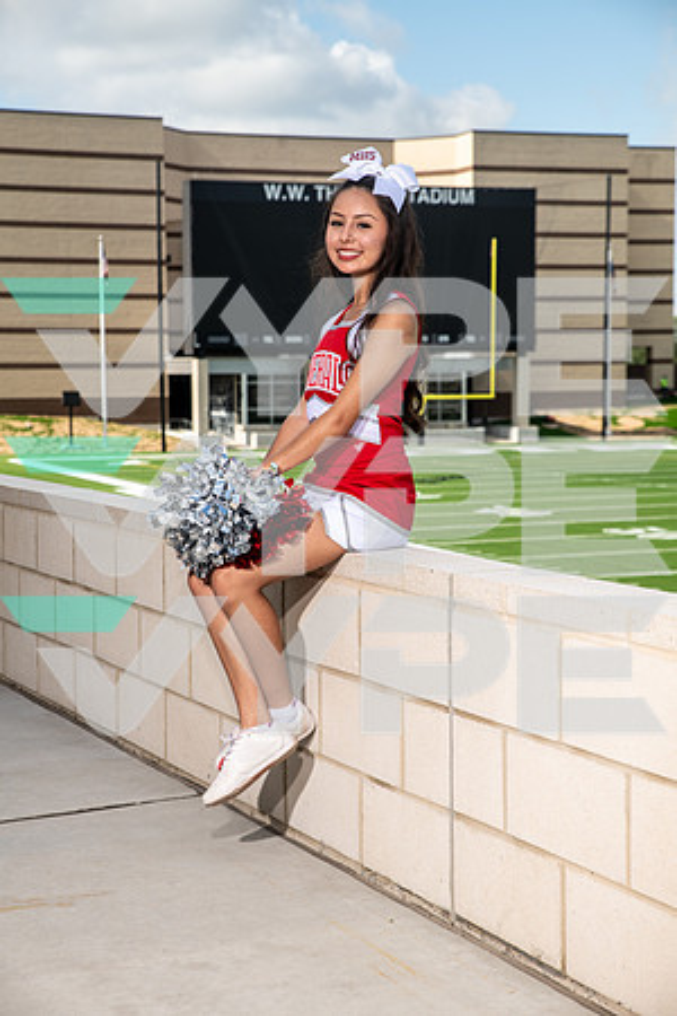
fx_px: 1974
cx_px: 338
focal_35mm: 70
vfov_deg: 28.8
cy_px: 508
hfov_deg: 19.5
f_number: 7.1
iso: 100
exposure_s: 1/320
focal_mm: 70
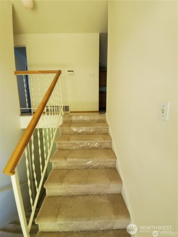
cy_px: 118
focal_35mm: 13
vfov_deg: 106.2
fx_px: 89
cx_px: 89
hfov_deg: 89.9
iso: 320
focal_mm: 1.8
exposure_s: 1/60
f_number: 2.2
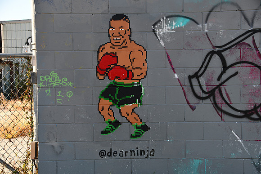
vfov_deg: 18.9
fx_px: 522
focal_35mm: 72
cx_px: 130
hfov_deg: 28.1
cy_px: 87
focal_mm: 48
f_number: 6.3
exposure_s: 1/250
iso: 200
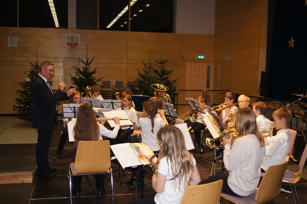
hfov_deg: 46.4
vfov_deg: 31.8
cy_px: 102
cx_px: 154
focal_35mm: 42
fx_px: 358
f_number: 4.5
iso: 250
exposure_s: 1/60
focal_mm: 28
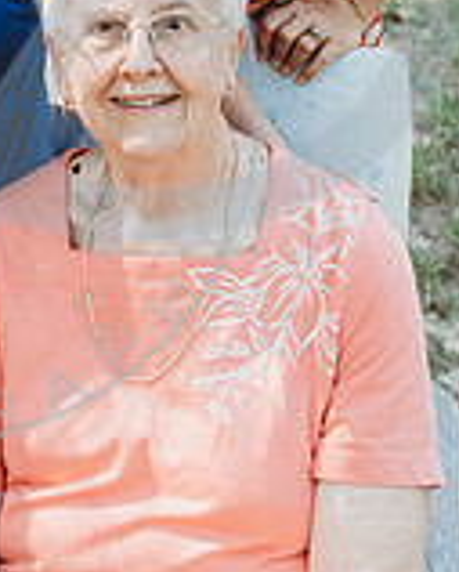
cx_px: 87
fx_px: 1625
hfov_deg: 16.0
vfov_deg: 18.6
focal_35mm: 96
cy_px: -167
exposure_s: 1/125
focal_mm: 36
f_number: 5
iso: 200
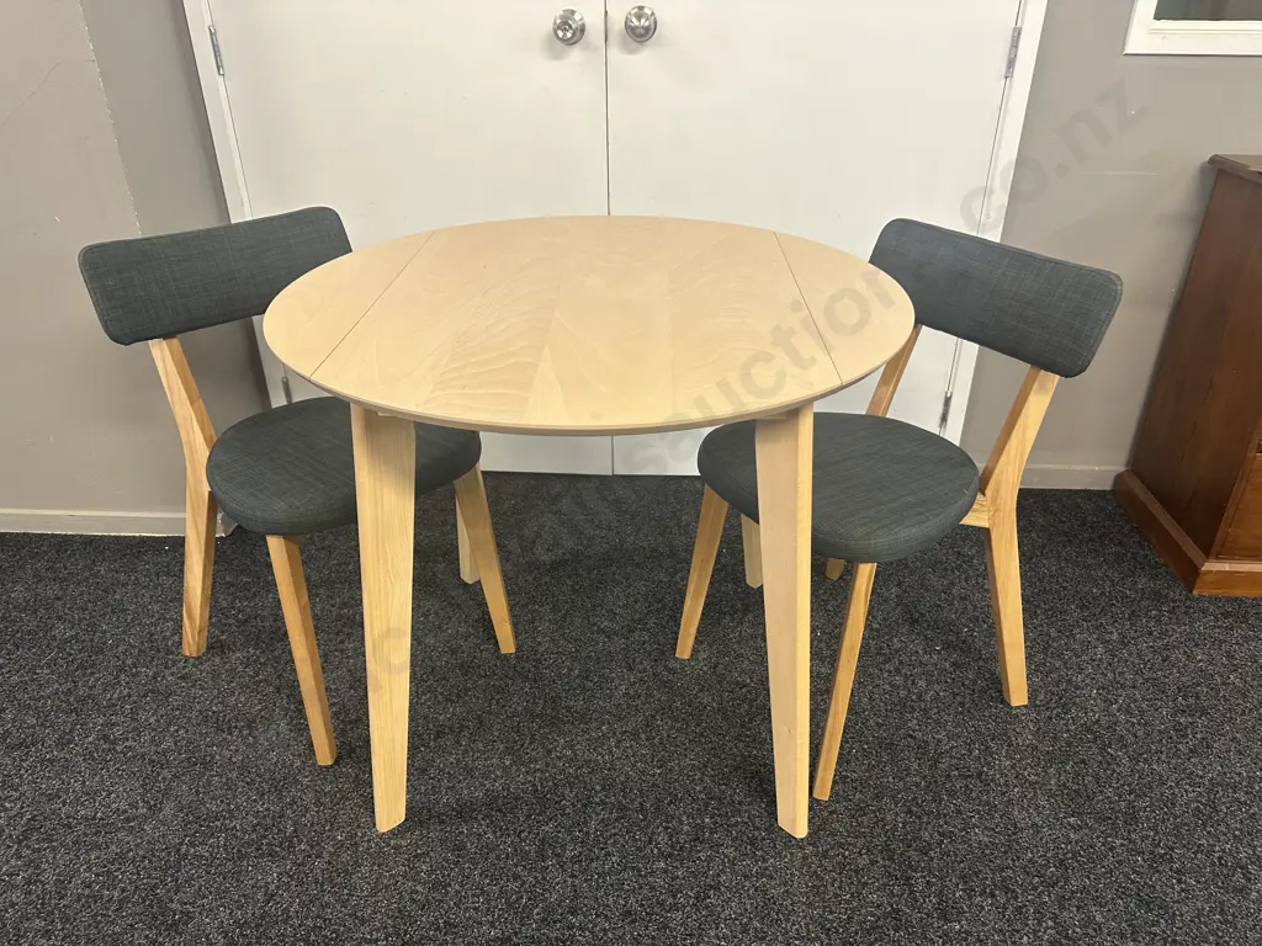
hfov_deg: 71.6
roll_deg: -0.2
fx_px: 875
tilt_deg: -28.6
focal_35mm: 24
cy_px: 473
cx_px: 631
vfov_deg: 56.8
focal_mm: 6.86
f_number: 1.78
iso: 160
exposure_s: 1/50
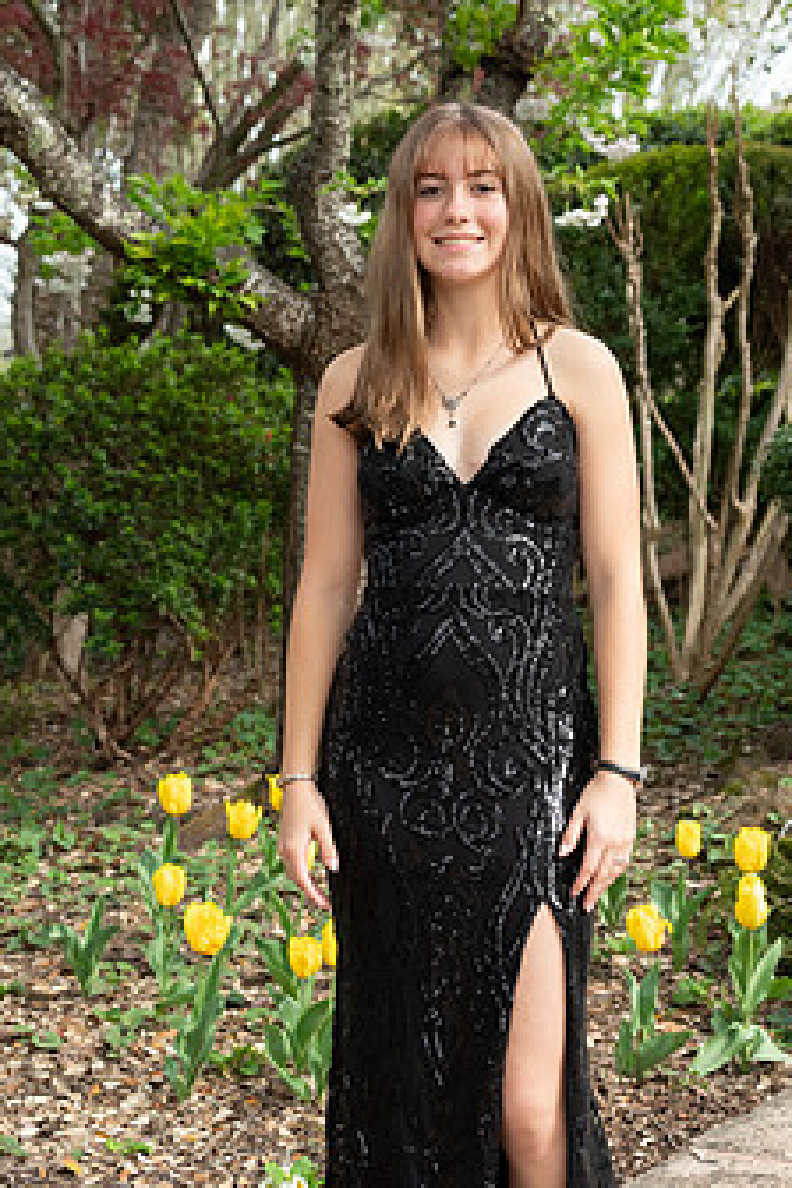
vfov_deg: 28.4
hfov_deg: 19.2
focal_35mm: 71
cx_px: 414
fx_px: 2343
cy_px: 456
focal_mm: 53
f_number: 5.6
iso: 1250
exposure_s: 1/1000
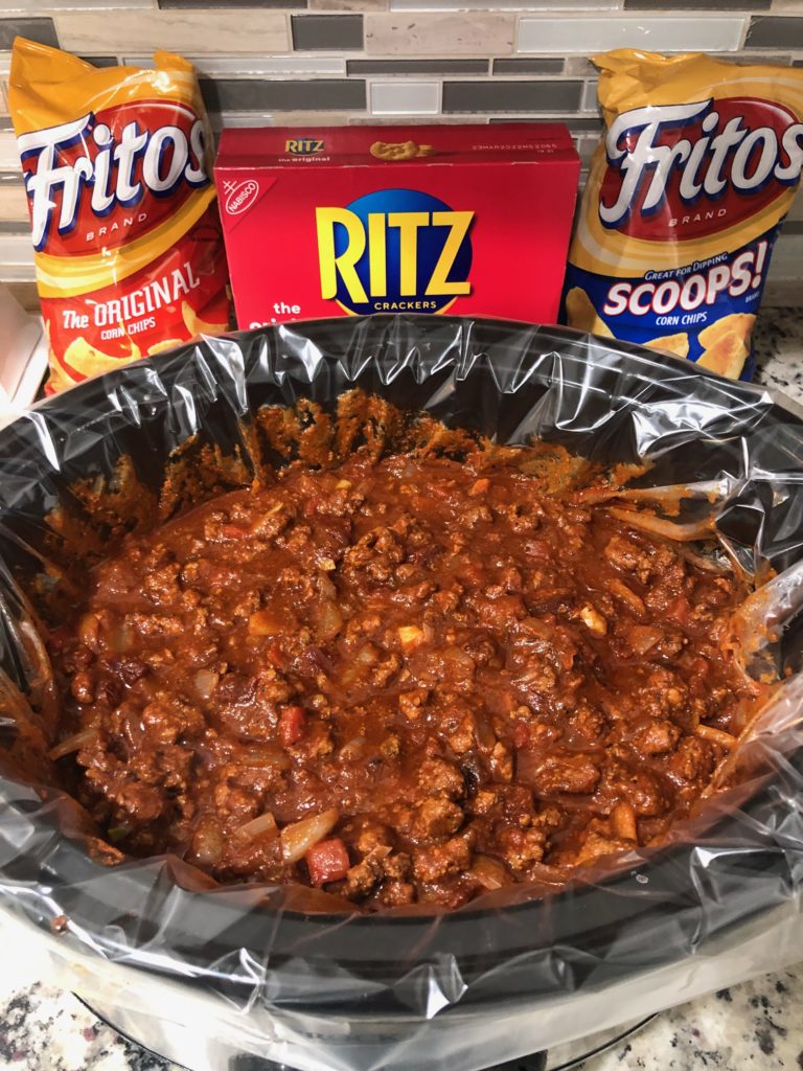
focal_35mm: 28
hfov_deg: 49.7
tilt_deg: -47.0
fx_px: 866
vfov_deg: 63.4
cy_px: 536
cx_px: 402
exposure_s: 1/12
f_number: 1.8
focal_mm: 4
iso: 100
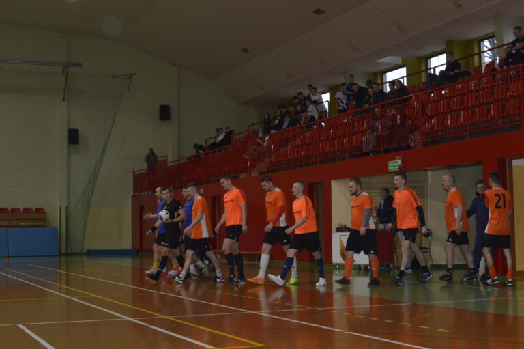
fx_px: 829
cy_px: 174
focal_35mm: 57
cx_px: 262
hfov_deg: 35.1
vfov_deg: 23.7
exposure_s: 1/60
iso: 800
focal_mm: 38
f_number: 8
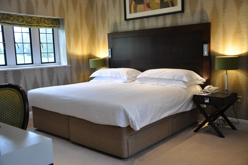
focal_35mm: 38
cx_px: 124
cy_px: 82
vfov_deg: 35.4
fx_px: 258
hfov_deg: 51.3
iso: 400
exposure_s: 1/20
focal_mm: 25
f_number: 4.5
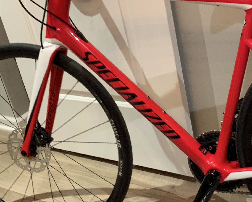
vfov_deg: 27.6
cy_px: 90
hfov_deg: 32.9
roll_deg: +8.1
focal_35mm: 55
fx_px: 410
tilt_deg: -24.8
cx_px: 211
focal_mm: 4.25
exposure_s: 1/40
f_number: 1.8
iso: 400
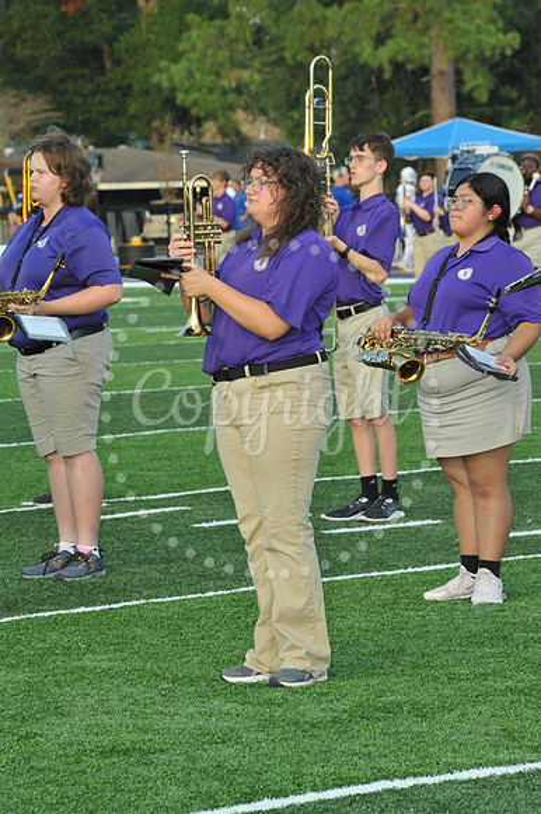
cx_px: 270
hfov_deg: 6.9
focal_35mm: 200
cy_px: 407
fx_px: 4513
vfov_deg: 10.3
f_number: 13
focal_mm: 200
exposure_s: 1/250
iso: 1600
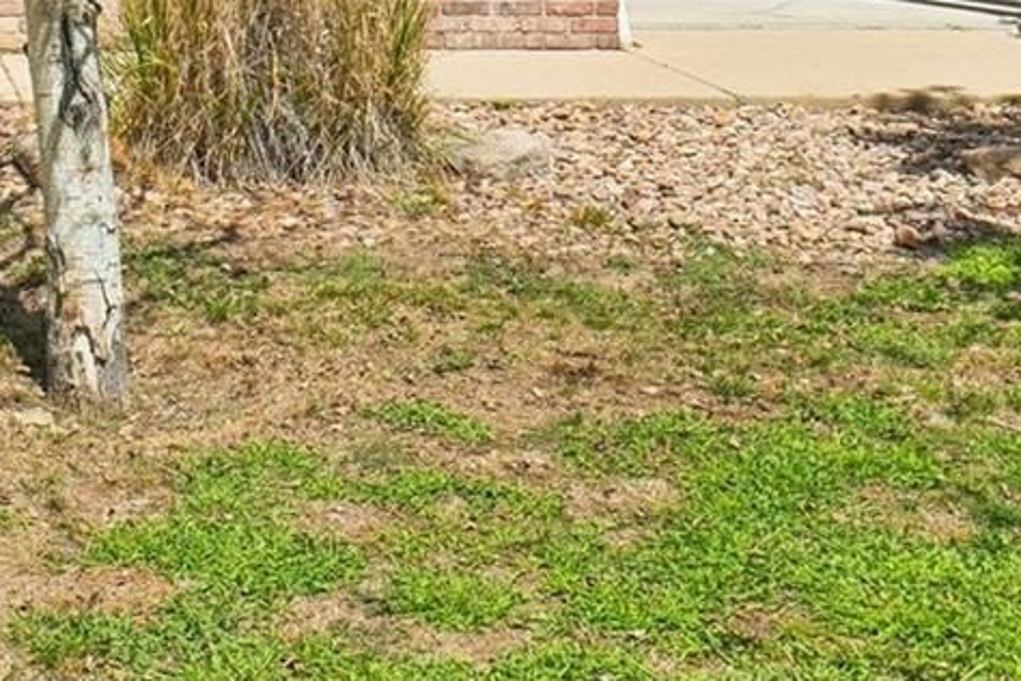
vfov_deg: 16.1
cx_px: -108
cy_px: -181
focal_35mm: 81
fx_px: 2297
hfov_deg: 23.5
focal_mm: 16
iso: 400
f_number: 8
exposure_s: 1/2000
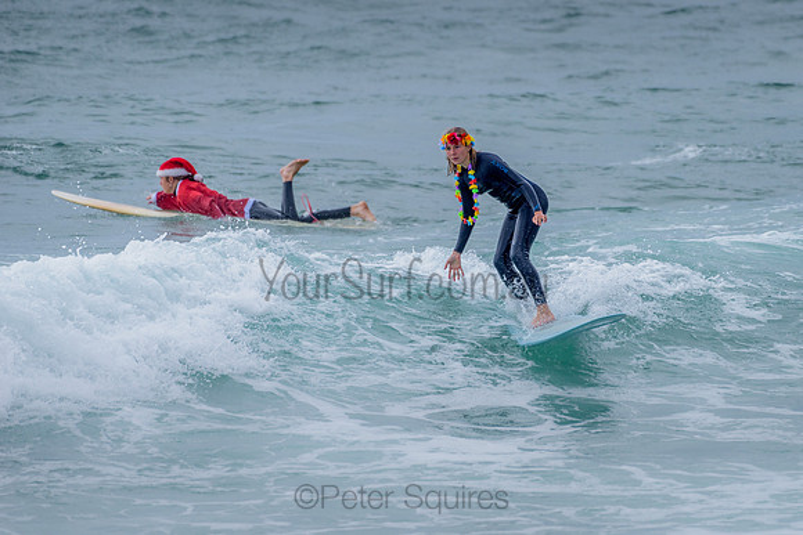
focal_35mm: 613
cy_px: 207
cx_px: 492
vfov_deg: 2.2
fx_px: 13677
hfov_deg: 3.4
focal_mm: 500
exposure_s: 1/2000
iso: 500
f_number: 5.6
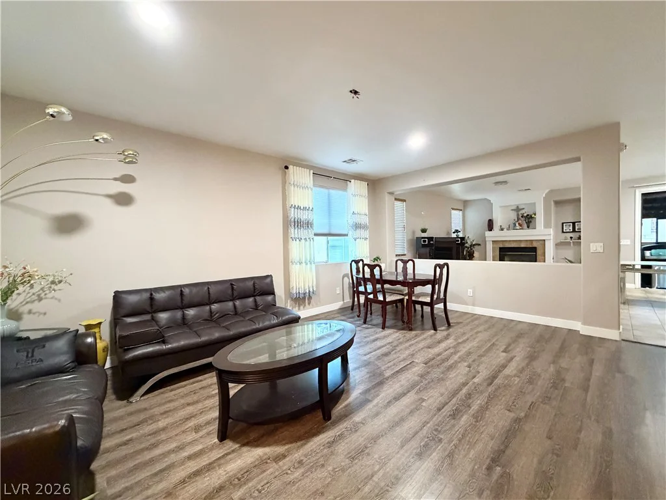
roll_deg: +1.1
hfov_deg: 102.1
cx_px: 333
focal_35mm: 14
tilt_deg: -2.1
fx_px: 269
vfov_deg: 85.7
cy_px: 250
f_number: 2.2
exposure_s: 1/59
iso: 1000
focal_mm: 2.22
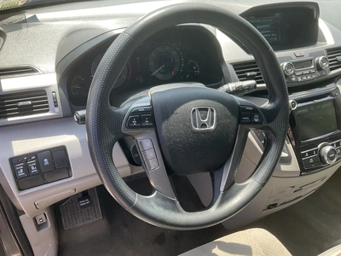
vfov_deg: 48.2
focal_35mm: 29
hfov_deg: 61.7
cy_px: 128
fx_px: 286
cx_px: 170
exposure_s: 1/172
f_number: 1.8
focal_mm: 3
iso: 25
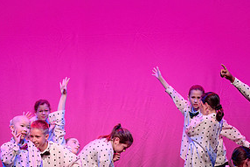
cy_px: 133
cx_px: 118
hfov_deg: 7.3
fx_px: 1959
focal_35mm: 282
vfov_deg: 4.9
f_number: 2.8
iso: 1250
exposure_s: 1/500
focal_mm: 125
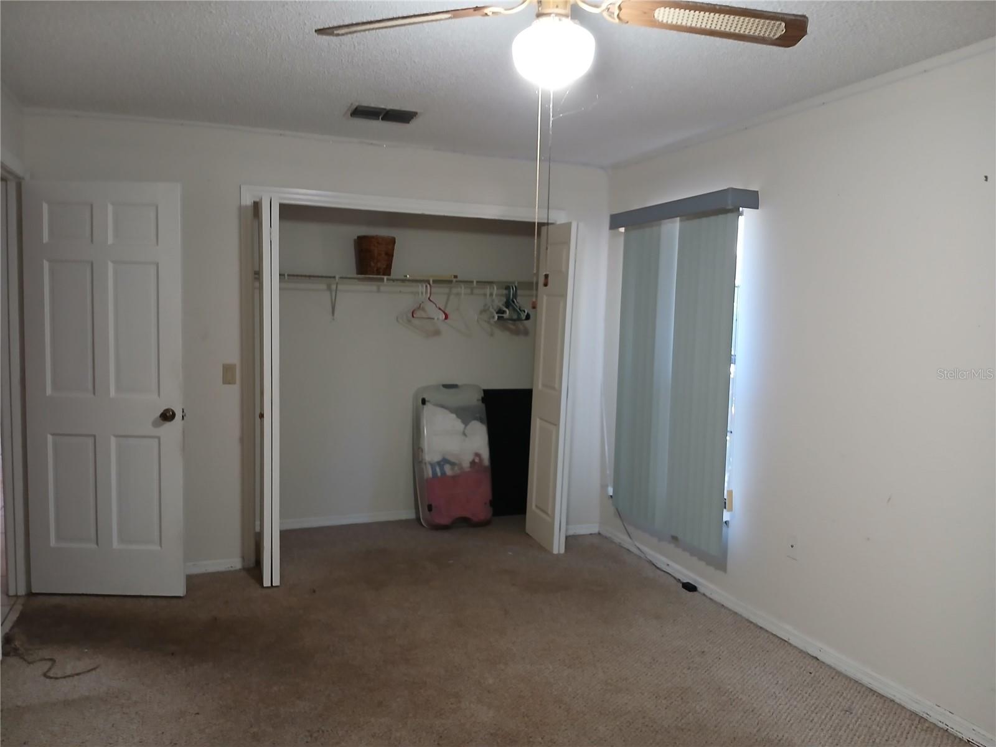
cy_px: 374
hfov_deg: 67.3
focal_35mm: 26
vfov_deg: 53.1
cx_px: 498
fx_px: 748
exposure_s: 1/30
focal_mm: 3.98
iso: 250
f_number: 1.8
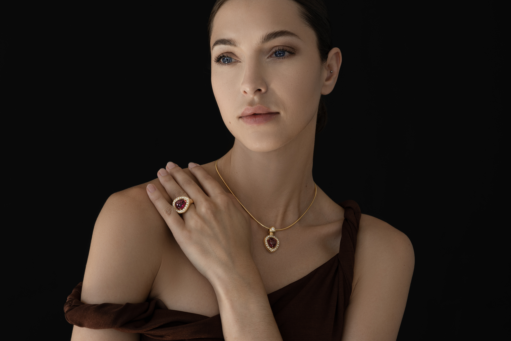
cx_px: 256
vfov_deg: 27.5
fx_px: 695
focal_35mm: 49
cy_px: 170
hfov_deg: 40.3
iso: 125
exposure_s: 1/125
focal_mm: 49
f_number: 8
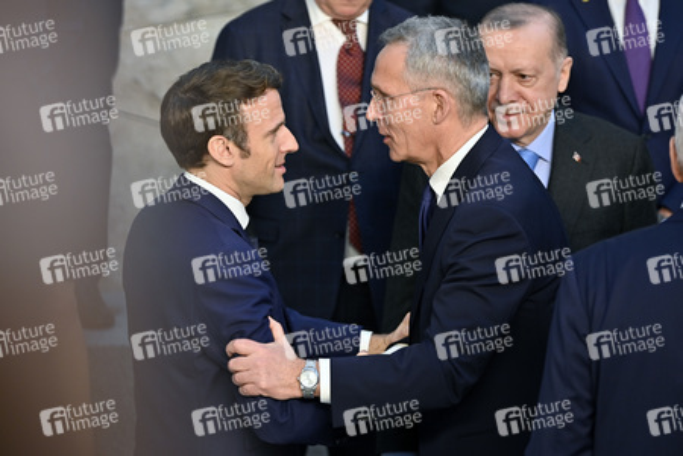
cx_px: 342
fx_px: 2751
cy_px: 228
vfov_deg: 9.5
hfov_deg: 14.2
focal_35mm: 145
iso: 400
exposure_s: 1/400
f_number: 2.8
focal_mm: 145
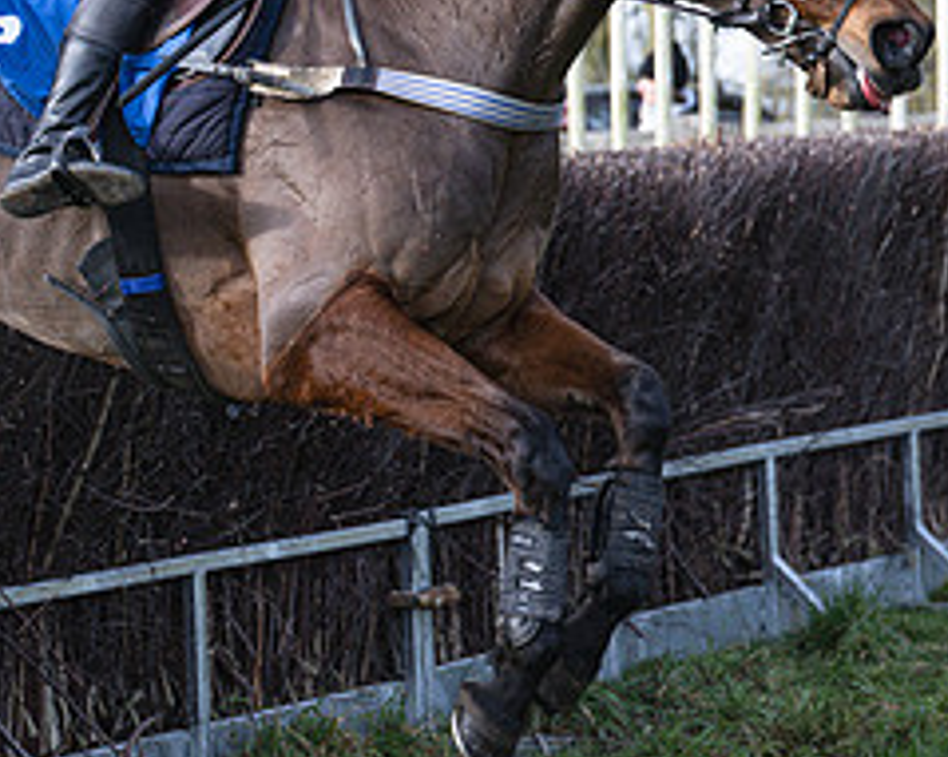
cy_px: 218
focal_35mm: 193
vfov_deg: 8.0
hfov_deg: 10.0
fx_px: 5413
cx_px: 520
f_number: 2.8
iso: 400
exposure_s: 1/2000
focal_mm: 70
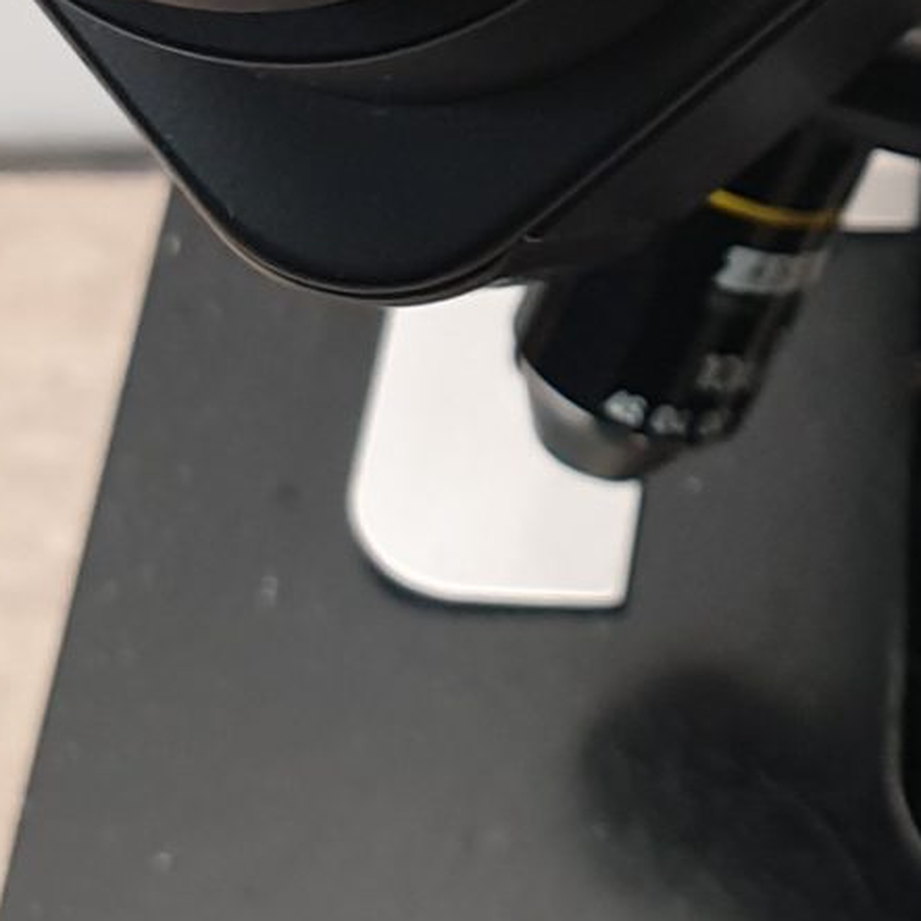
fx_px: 4003
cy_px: -358
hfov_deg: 12.9
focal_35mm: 133
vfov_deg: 12.6
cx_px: 1011
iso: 160
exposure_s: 1/50
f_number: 2.4
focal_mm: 4.3
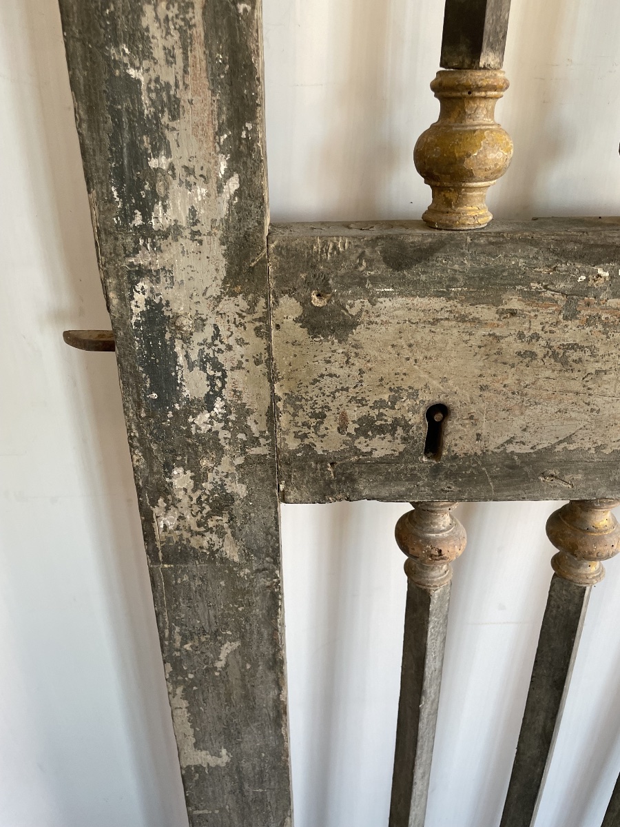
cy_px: 414
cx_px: 310
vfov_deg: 67.3
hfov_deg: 53.1
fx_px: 621
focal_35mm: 26
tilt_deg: -31.5
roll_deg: +2.2
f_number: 1.6
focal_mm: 4.2
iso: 125
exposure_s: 1/104
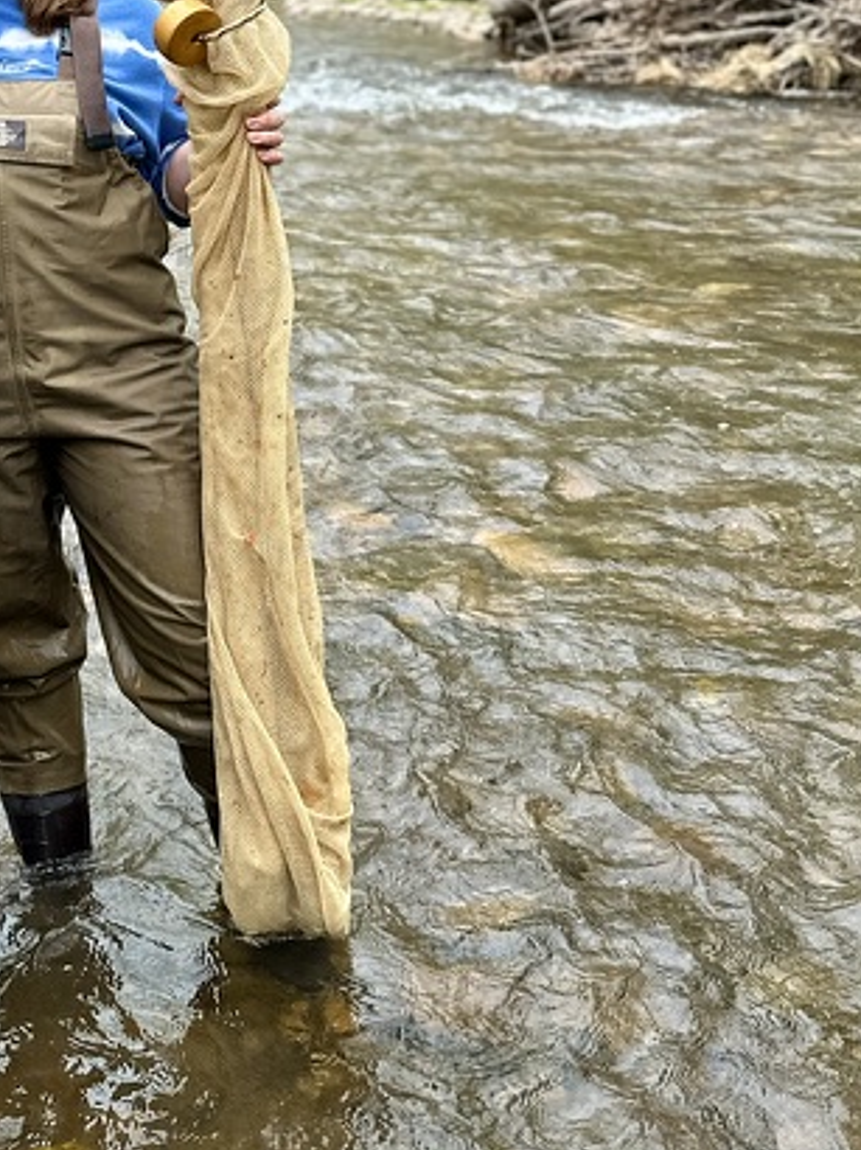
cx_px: -109
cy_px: -31
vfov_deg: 29.8
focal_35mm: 60
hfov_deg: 22.8
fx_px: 1992
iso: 80
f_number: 1.78
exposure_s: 1/1183
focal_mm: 6.86
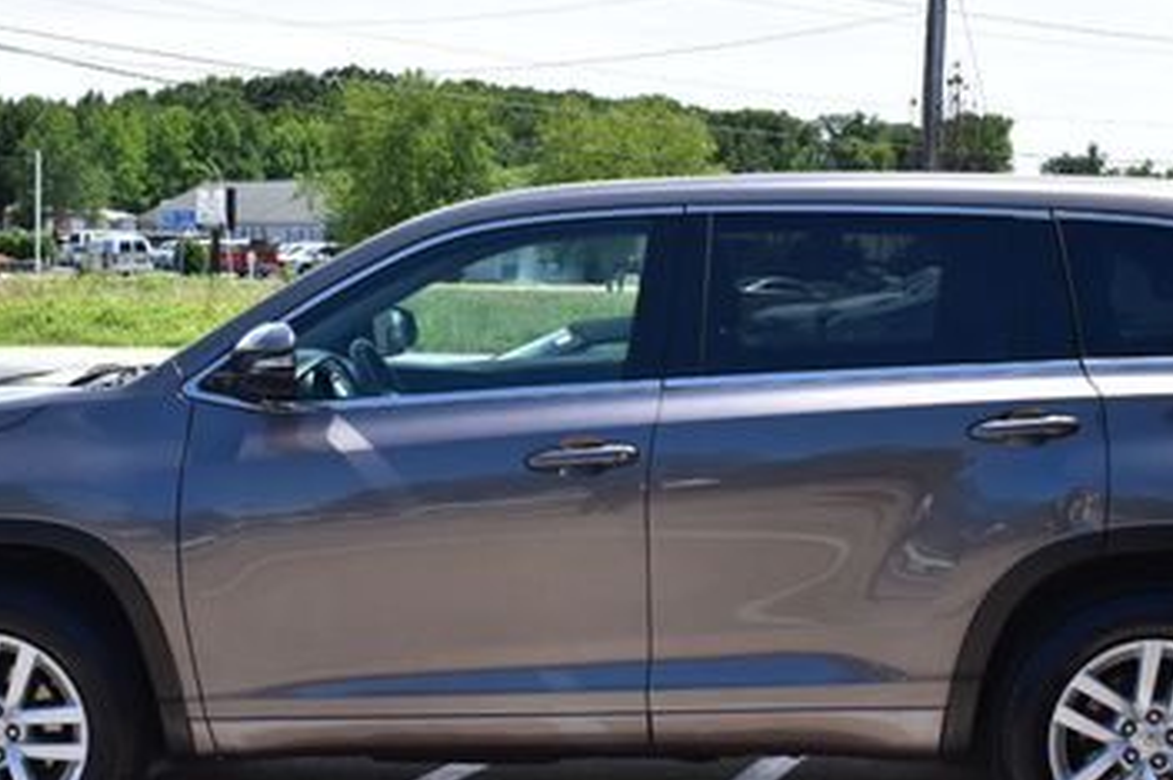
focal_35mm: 71
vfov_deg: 19.1
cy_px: 483
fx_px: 2311
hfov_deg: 28.4
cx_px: 666
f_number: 11
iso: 400
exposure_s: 1/400
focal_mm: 26
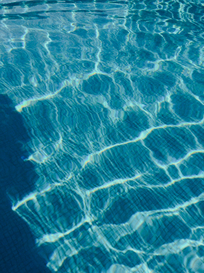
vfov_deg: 67.3
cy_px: 136
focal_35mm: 26
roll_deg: -2.0
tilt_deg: -44.3
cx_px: 102
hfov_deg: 53.1
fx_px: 204
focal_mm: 5.7
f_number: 1.5
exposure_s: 1/8696
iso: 50
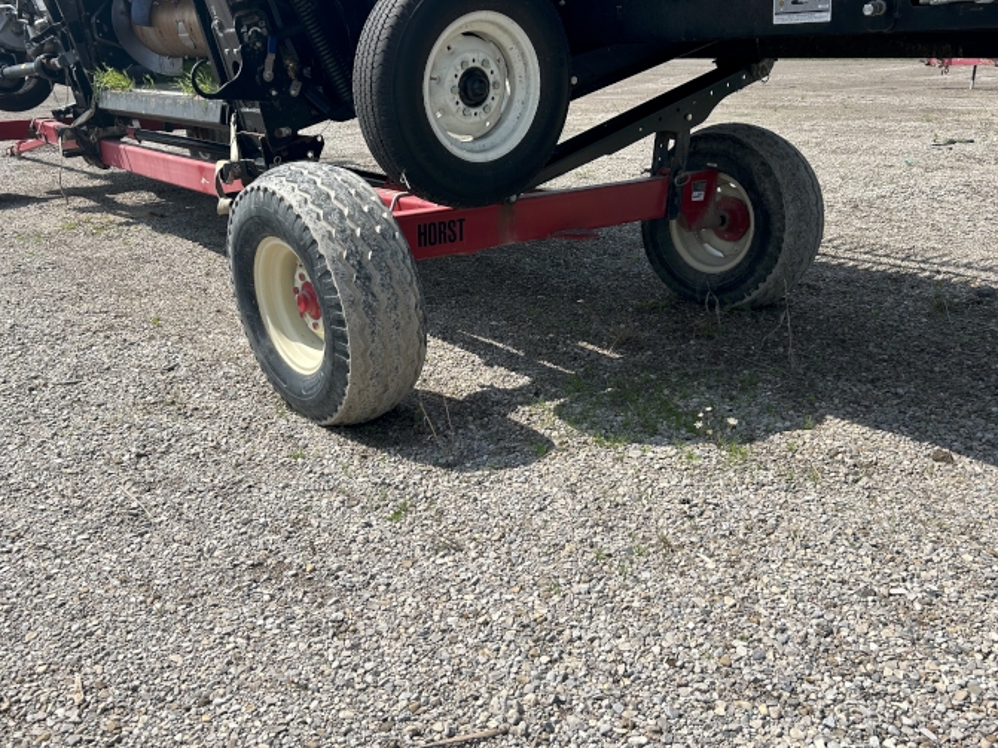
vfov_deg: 45.4
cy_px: 355
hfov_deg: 58.3
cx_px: 461
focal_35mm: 31
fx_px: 894
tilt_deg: -17.5
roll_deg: +0.5
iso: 50
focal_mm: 5.7
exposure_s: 1/3460
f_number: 1.5
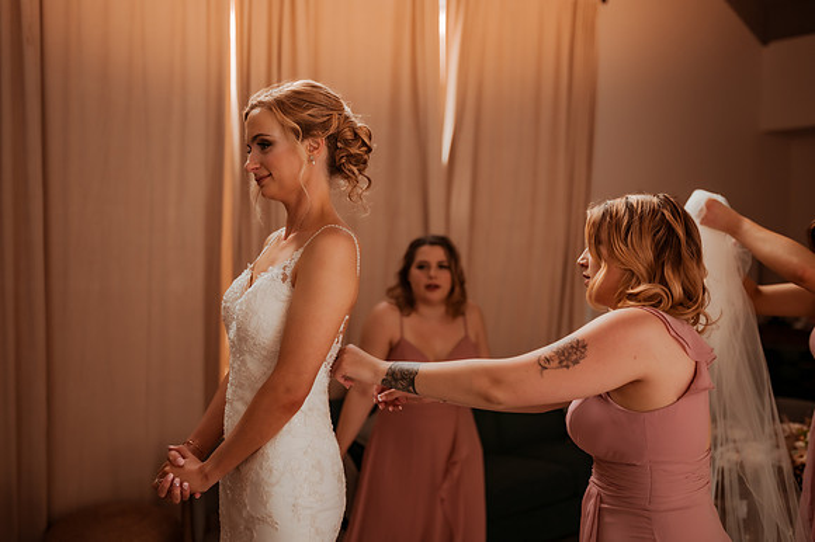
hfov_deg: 54.5
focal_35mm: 35
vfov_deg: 37.8
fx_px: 792
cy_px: 271
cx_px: 408
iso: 320
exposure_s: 1/800
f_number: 1.8
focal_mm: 35
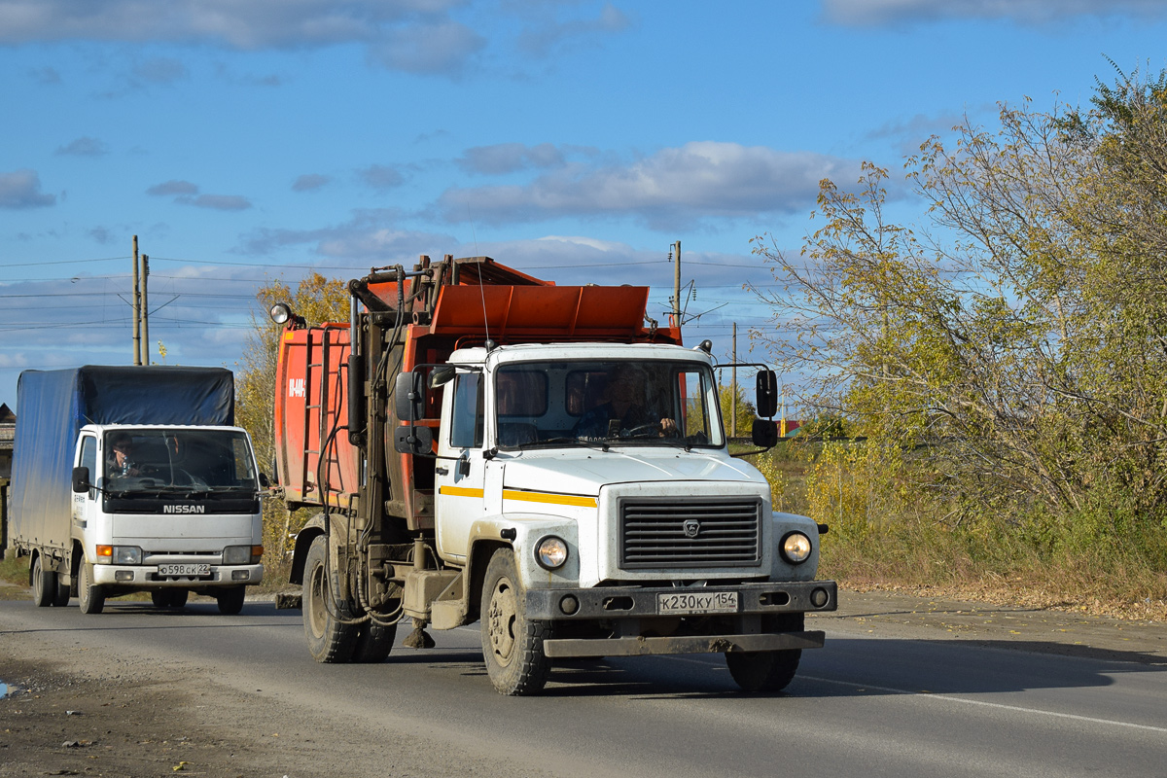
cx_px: 584
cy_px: 389
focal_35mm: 78
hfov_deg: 26.0
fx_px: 2528
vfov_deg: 17.5
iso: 200
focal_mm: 52
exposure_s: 1/1250
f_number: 5.6
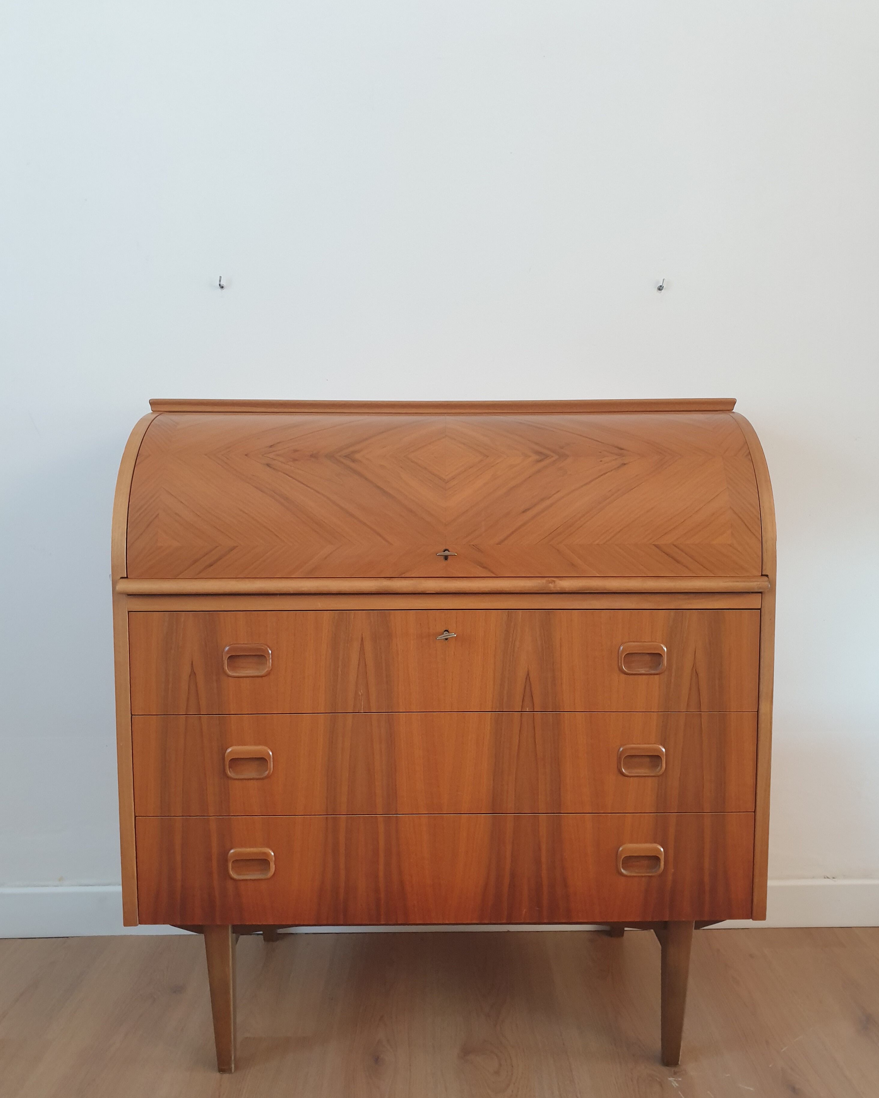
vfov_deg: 62.2
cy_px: 551
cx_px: 445
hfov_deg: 51.5
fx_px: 910
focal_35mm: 28
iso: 320
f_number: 2.4
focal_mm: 4.3
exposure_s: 1/25
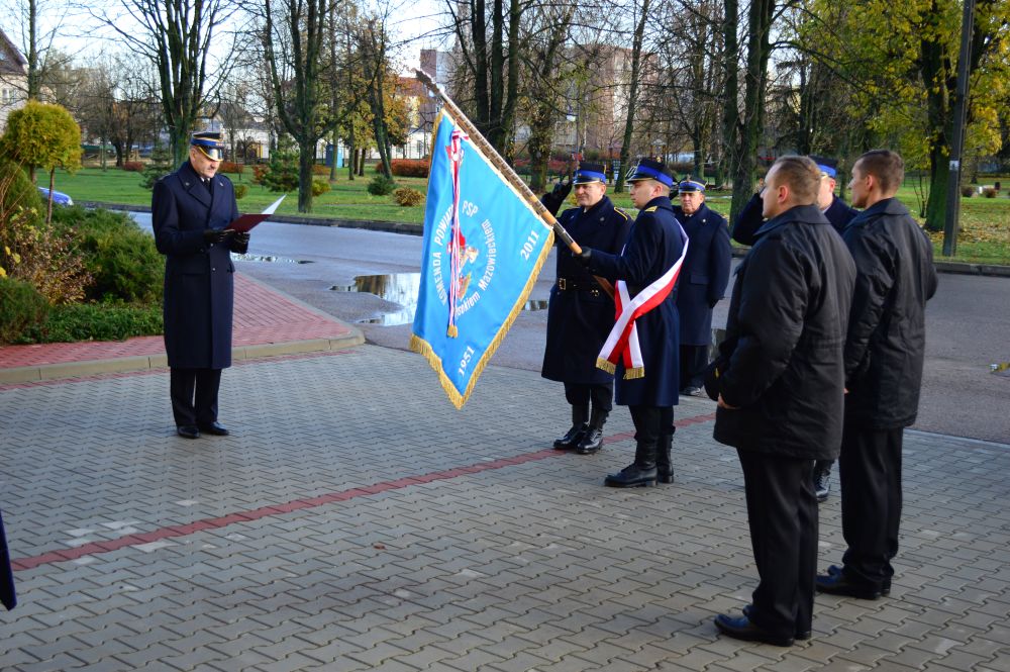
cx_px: 505
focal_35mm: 48
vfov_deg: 28.0
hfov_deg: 41.1
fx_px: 1346
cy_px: 336
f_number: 4.8
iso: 200
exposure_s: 1/100
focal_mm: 32
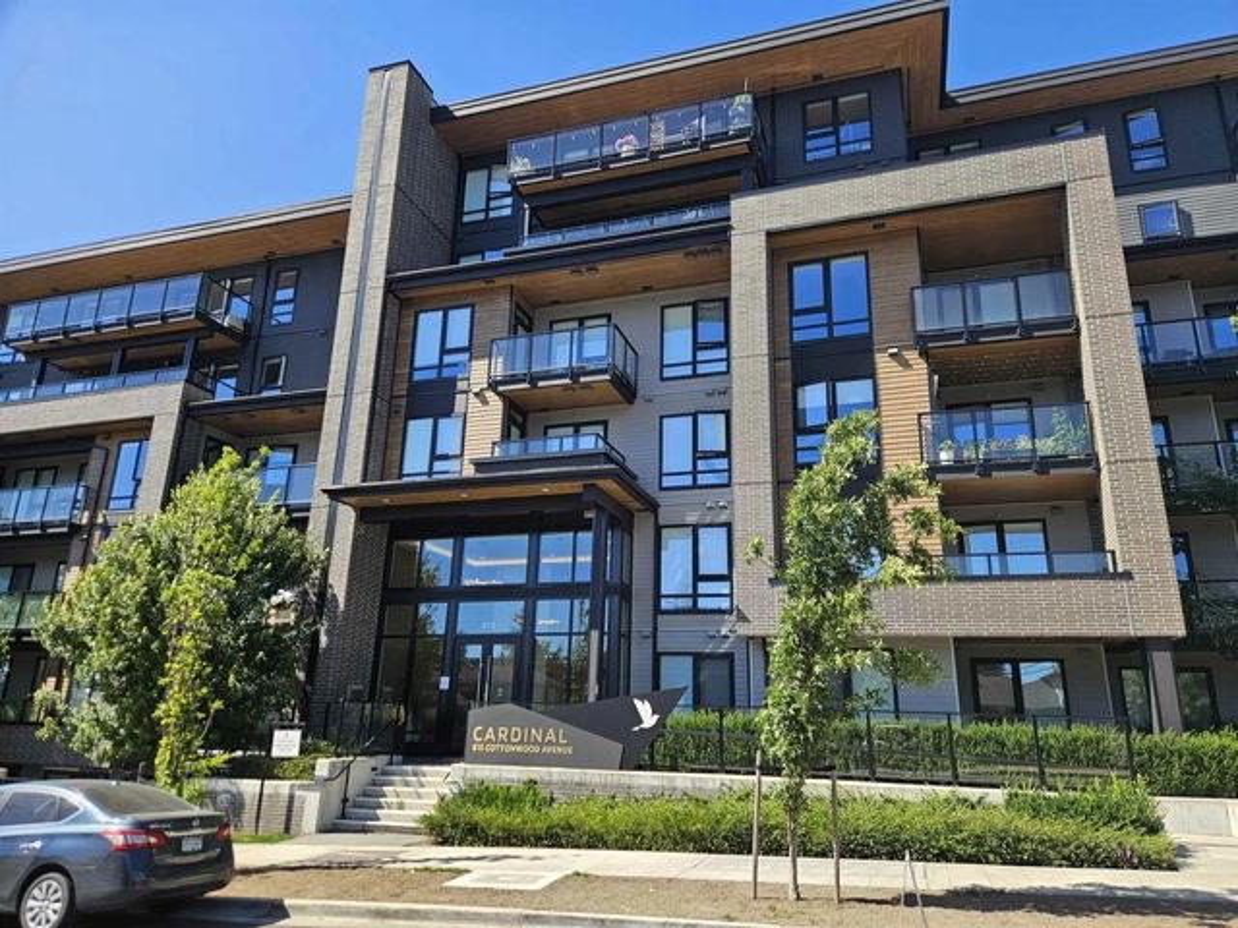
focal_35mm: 23
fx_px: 823
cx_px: 619
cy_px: 464
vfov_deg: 58.9
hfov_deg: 73.9
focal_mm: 5.4
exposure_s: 1/1157
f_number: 1.8
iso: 40
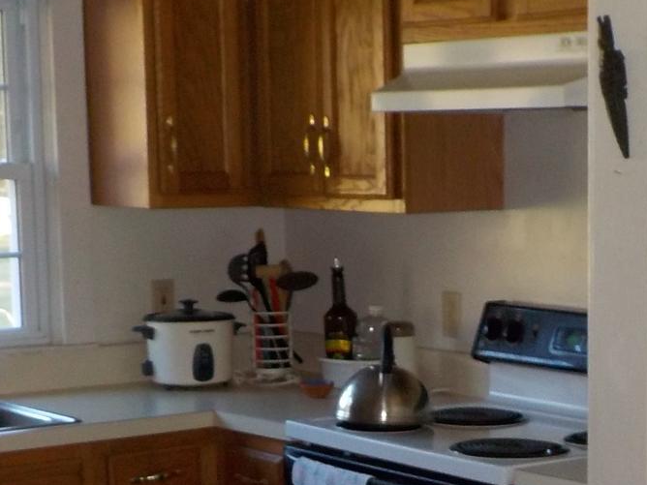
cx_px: 496
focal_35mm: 92
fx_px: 1720
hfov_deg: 21.1
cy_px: 496
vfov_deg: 15.7
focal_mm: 4.1
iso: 200
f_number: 3.3
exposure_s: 1/30
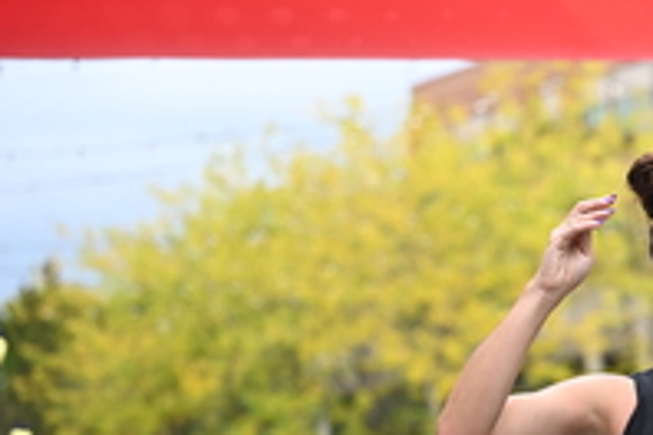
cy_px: 410
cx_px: 864
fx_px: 3519
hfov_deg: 10.4
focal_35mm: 194
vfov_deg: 7.1
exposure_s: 1/2000
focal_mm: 70
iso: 640
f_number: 2.8
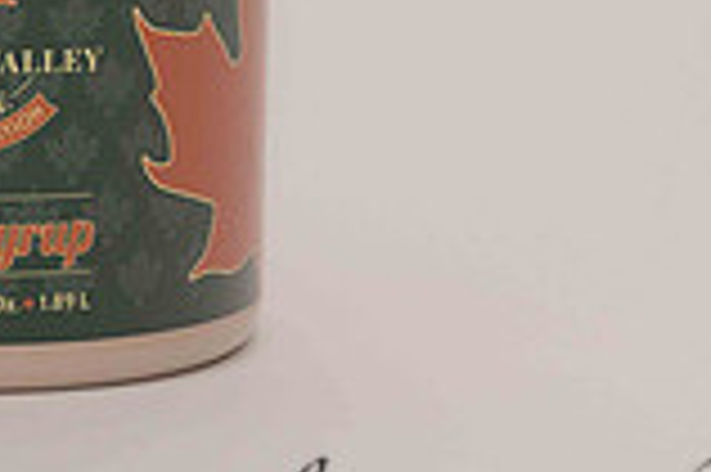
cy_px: -155
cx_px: 40
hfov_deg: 6.6
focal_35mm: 313
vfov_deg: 4.4
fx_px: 6175
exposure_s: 1/100
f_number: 13
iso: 400
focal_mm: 85
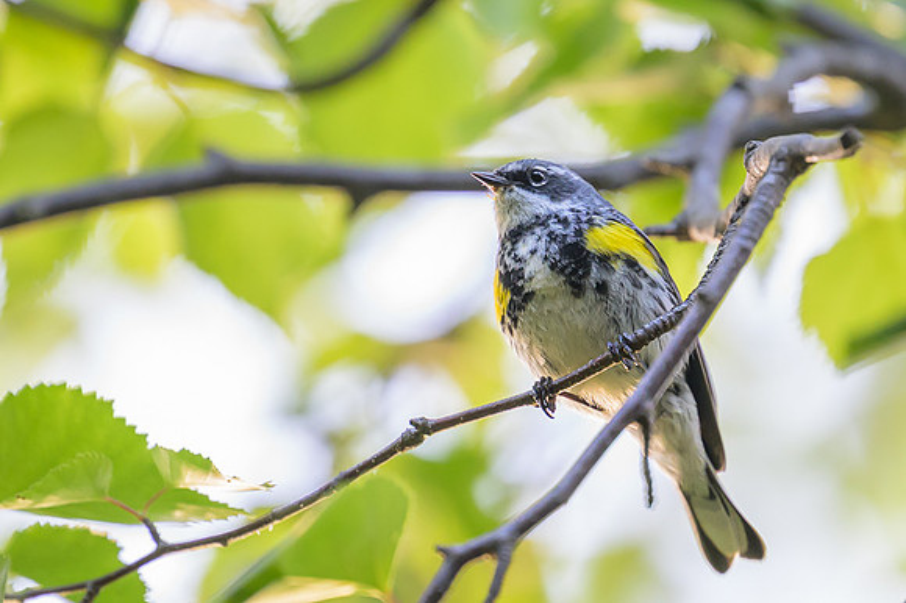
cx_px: 575
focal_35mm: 1088
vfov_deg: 1.3
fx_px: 27376
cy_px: 241
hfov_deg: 1.9
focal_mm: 560
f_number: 4
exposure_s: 1/400
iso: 1600
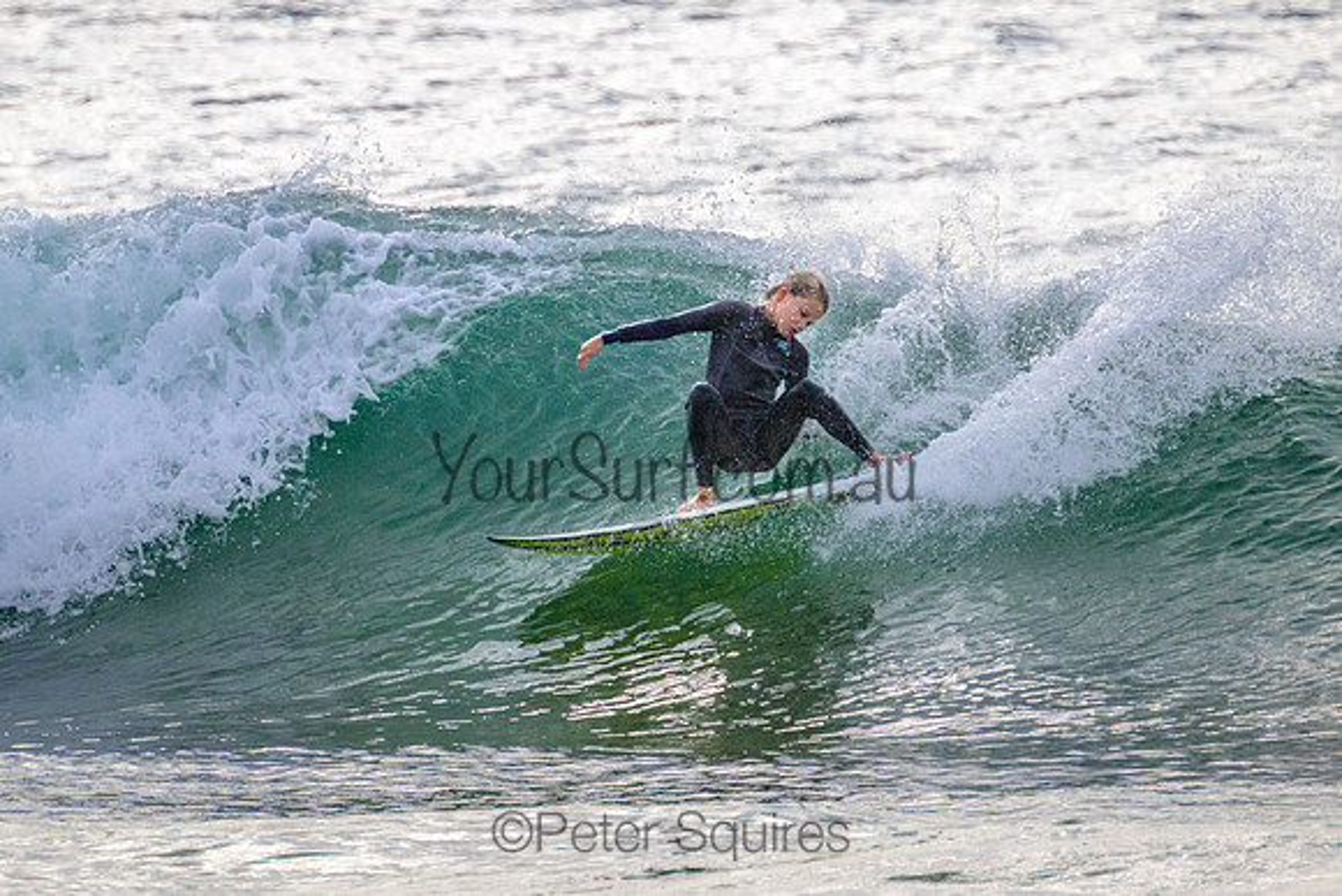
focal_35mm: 1007
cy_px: 332
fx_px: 37529
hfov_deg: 2.0
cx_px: 650
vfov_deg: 1.4
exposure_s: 1/2000
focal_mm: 800
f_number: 11
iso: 1100
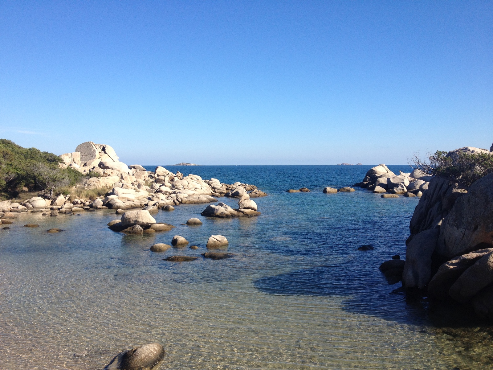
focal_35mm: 35
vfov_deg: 40.7
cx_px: 246
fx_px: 498
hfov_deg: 52.6
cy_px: 185
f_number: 2.4
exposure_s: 1/1416
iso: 64
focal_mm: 4.28
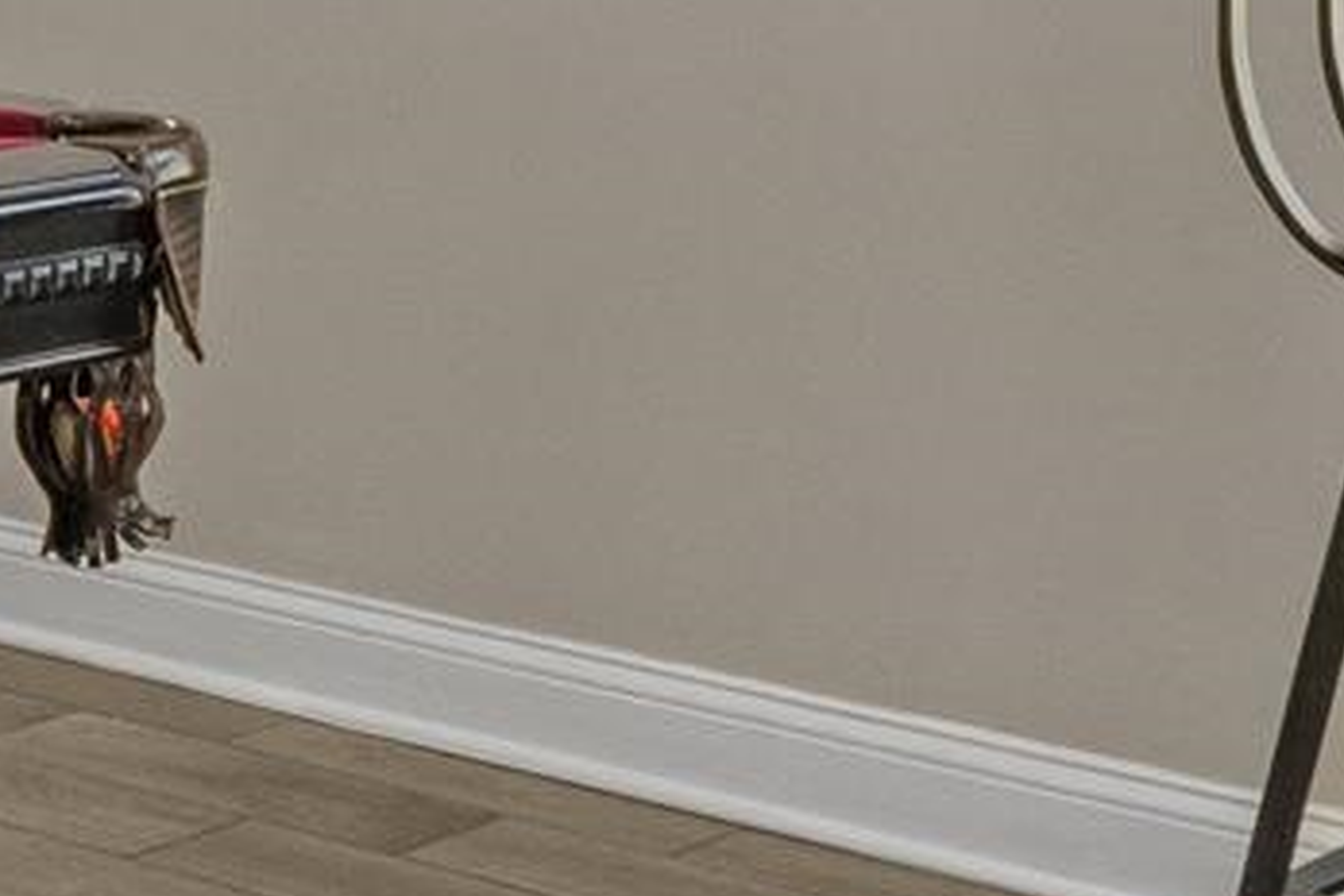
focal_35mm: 115
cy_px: -585
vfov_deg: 11.3
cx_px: -409
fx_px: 4293
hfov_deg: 16.8
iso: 800
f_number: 8
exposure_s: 1/15
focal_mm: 16
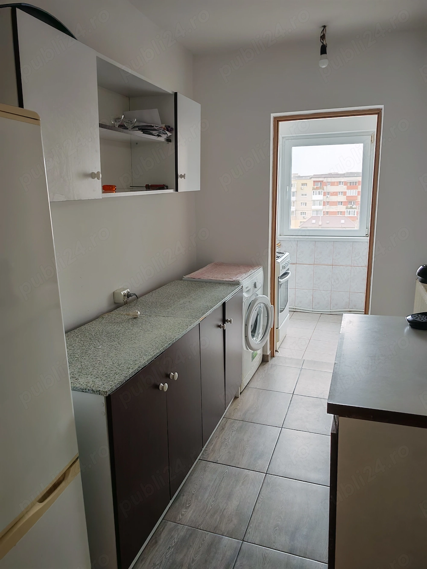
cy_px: 284
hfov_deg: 56.8
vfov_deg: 71.6
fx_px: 395
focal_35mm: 24
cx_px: 214
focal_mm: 6.83
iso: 125
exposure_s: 1/100
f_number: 2
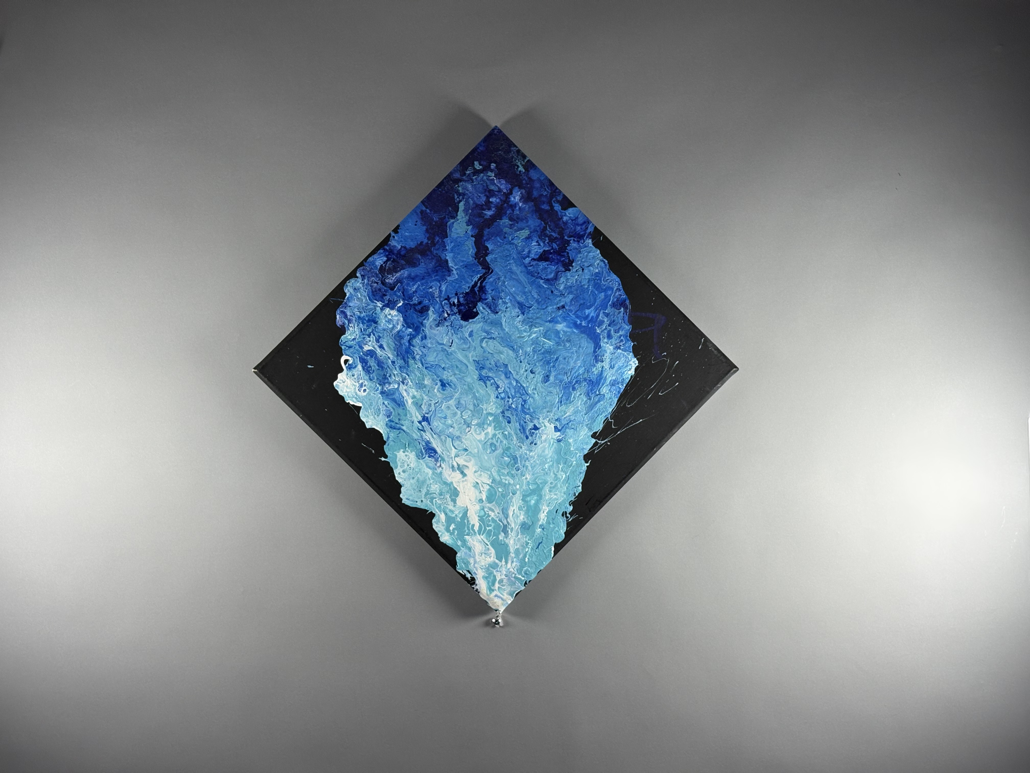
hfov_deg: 36.8
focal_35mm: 52
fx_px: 1547
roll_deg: -0.6
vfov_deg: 28.0
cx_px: 515
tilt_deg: +1.1
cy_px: 386
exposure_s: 1/60
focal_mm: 5.96
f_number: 1.6
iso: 50
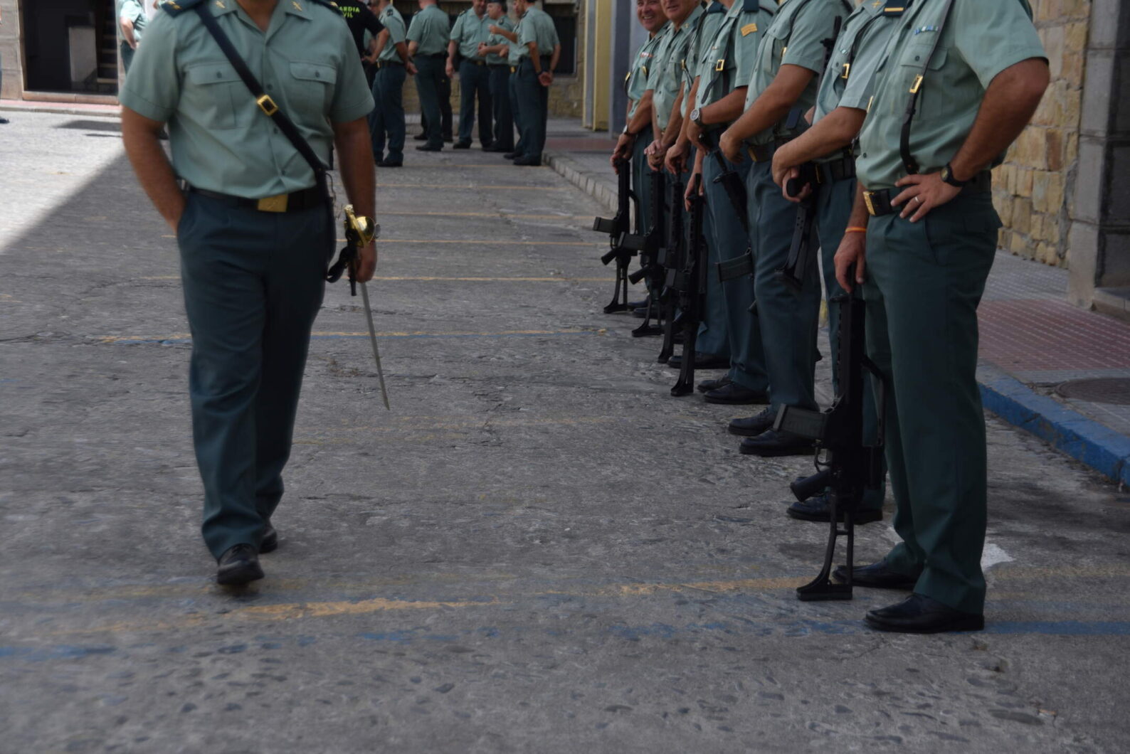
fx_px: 2512
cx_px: 565
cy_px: 377
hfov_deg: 25.4
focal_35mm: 80
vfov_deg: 17.1
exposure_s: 1/1250
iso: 250
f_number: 5.3
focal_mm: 80
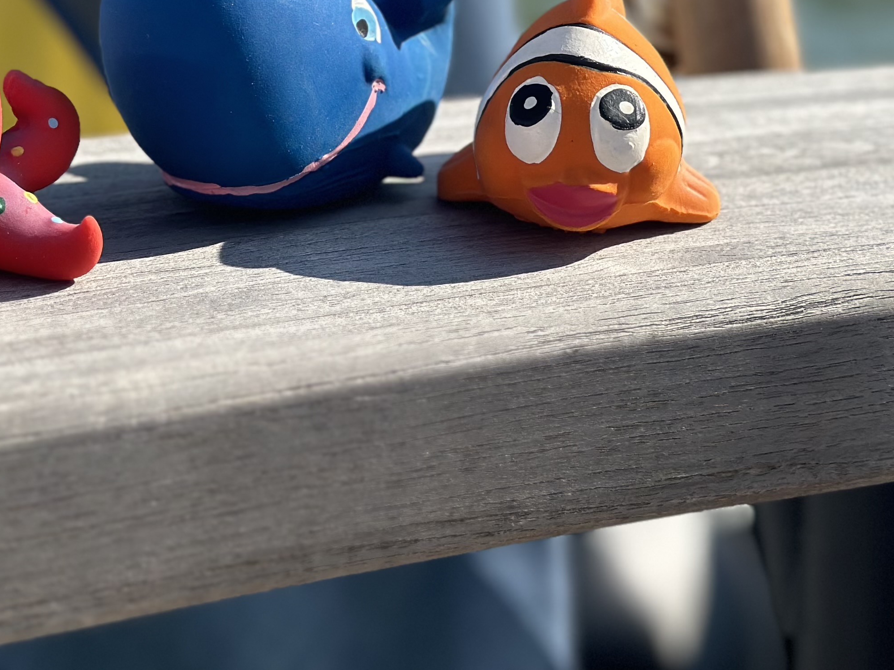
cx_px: 306
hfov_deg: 20.2
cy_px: 13
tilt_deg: -12.7
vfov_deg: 15.0
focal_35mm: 97
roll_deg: -1.0
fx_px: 2505
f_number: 1.78
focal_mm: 6.86
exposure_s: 1/5000
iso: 100
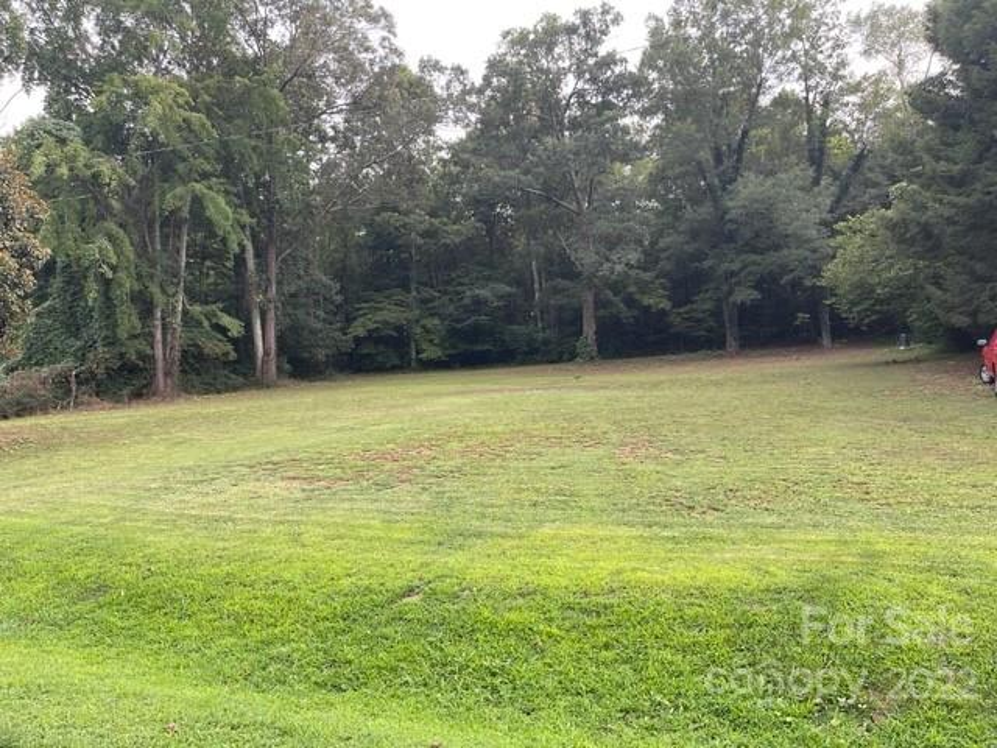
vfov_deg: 53.1
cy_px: 374
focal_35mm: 26
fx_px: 749
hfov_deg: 67.3
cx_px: 498
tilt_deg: +3.3
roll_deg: +0.9
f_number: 1.6
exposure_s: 1/232
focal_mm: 5.1
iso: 32
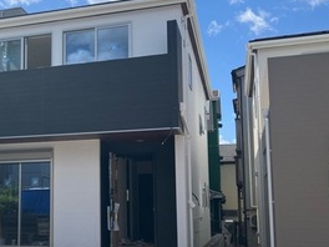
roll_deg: +0.1
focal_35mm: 51
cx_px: 57
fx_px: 485
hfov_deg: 36.0
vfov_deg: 28.4
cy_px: 158
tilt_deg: +6.6
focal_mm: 3.99
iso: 32
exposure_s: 1/1517
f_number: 1.8
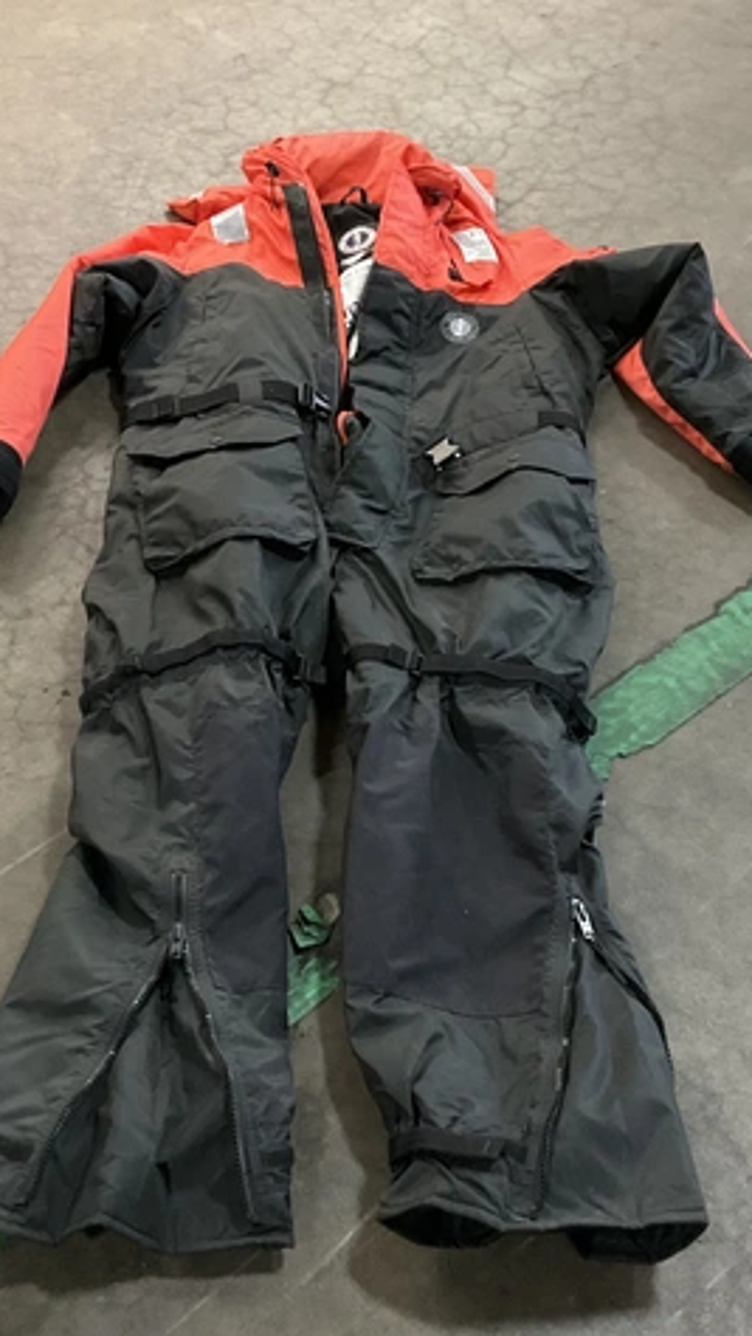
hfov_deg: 24.0
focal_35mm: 50
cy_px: 681
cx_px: 361
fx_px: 1771
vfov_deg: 41.3
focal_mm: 3
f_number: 1.8
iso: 250
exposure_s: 1/40
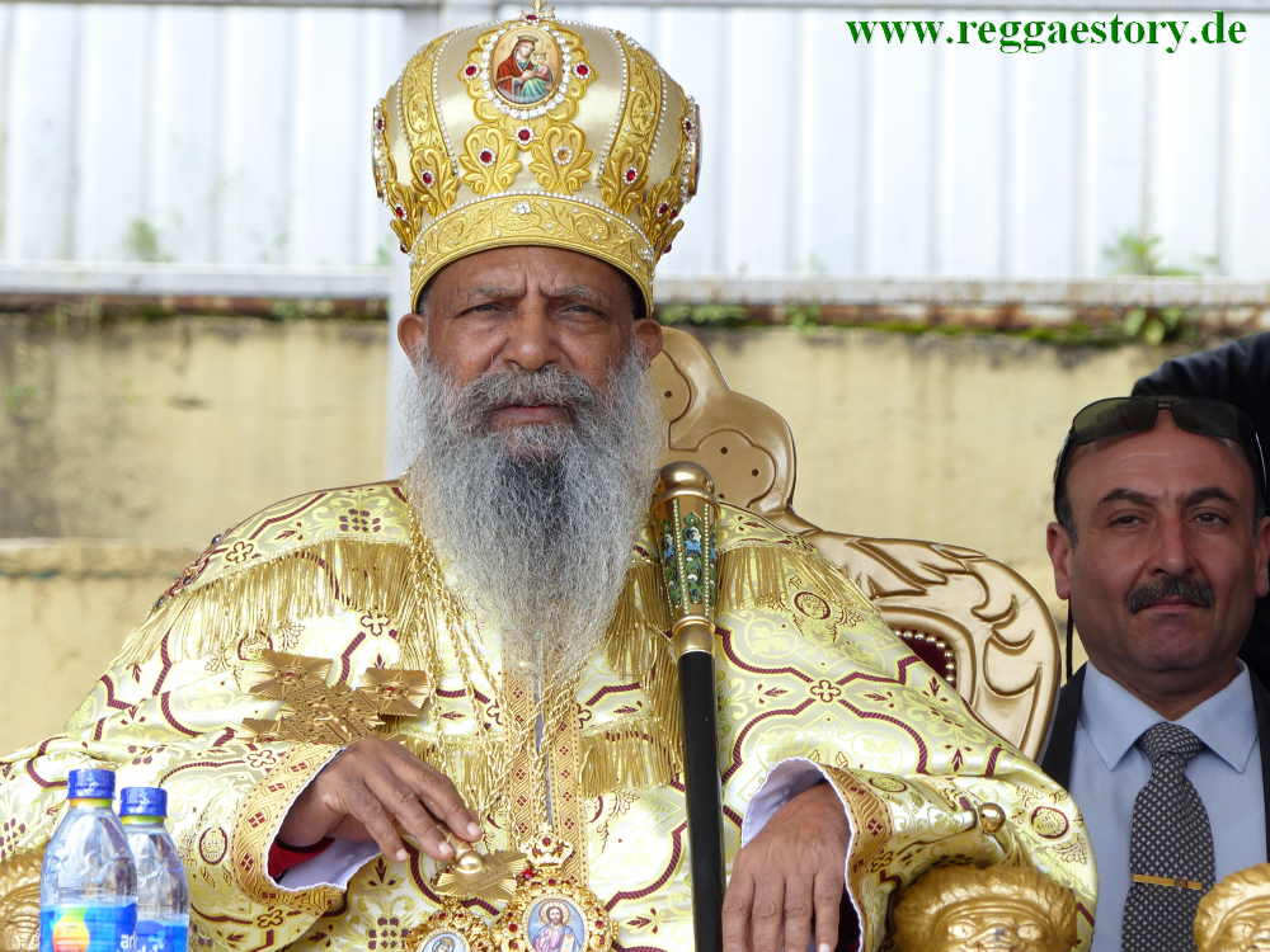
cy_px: 476
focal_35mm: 399
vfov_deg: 3.7
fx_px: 14639
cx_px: 635
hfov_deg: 5.0
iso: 100
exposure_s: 1/200
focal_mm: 71.8
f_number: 4
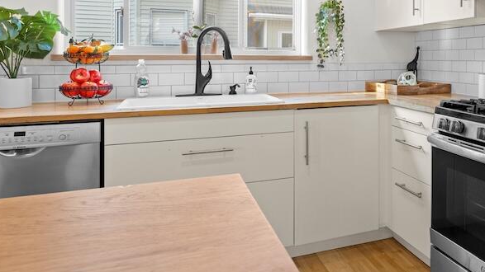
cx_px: 345
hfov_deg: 61.8
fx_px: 386
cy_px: 66
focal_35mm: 30
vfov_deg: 37.9
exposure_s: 1/4
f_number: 6.3
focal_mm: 14
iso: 100
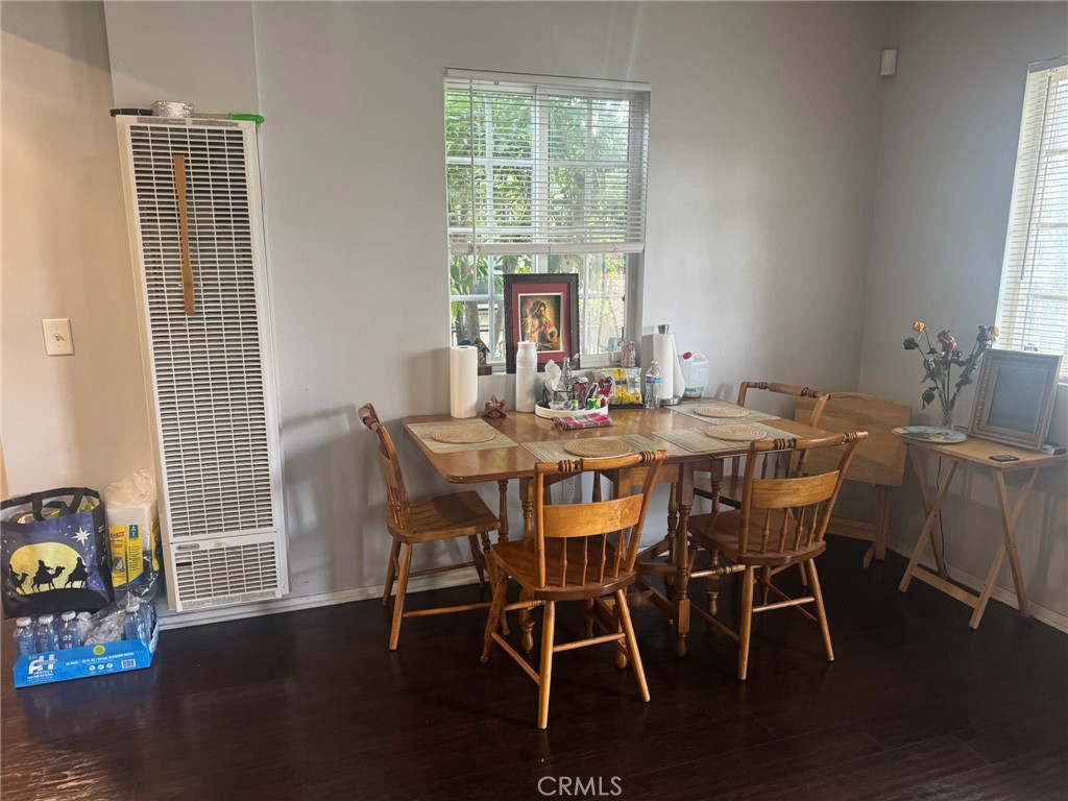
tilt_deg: -12.6
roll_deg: +0.0
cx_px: 534
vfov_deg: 56.8
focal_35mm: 24
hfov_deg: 71.6
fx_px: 740
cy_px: 400
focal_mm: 6.76
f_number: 1.78
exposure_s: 1/60
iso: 400
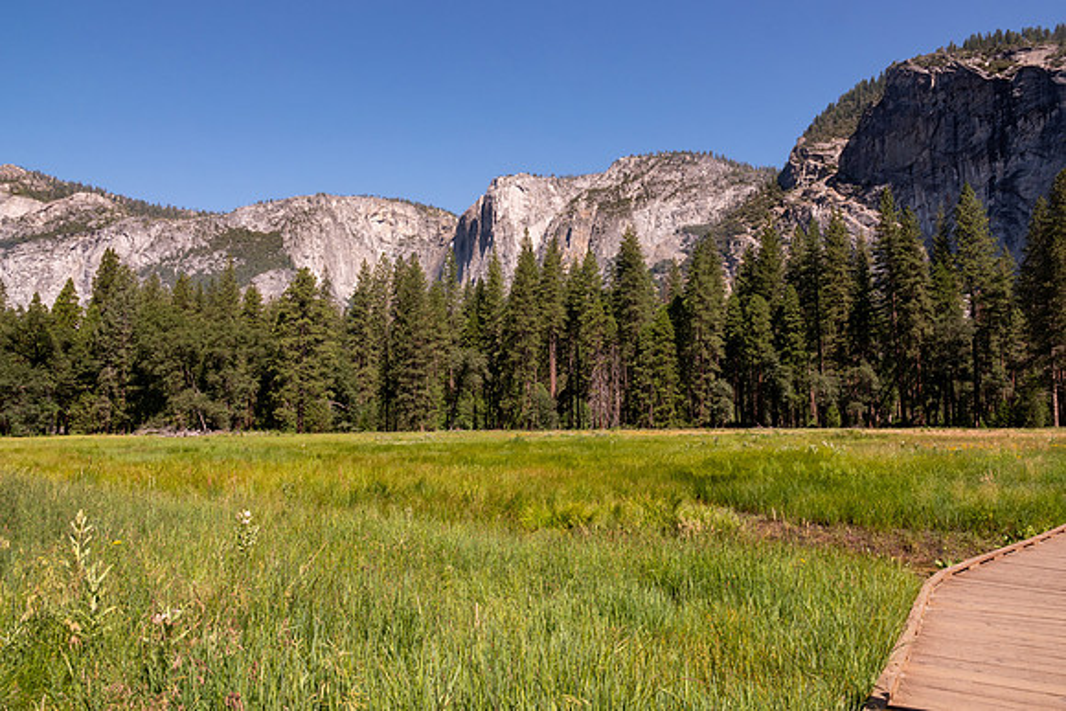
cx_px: 533
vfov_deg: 52.7
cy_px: 356
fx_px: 719
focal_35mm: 24
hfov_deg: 73.1
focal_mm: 8.8
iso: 100
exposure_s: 1/125
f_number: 10
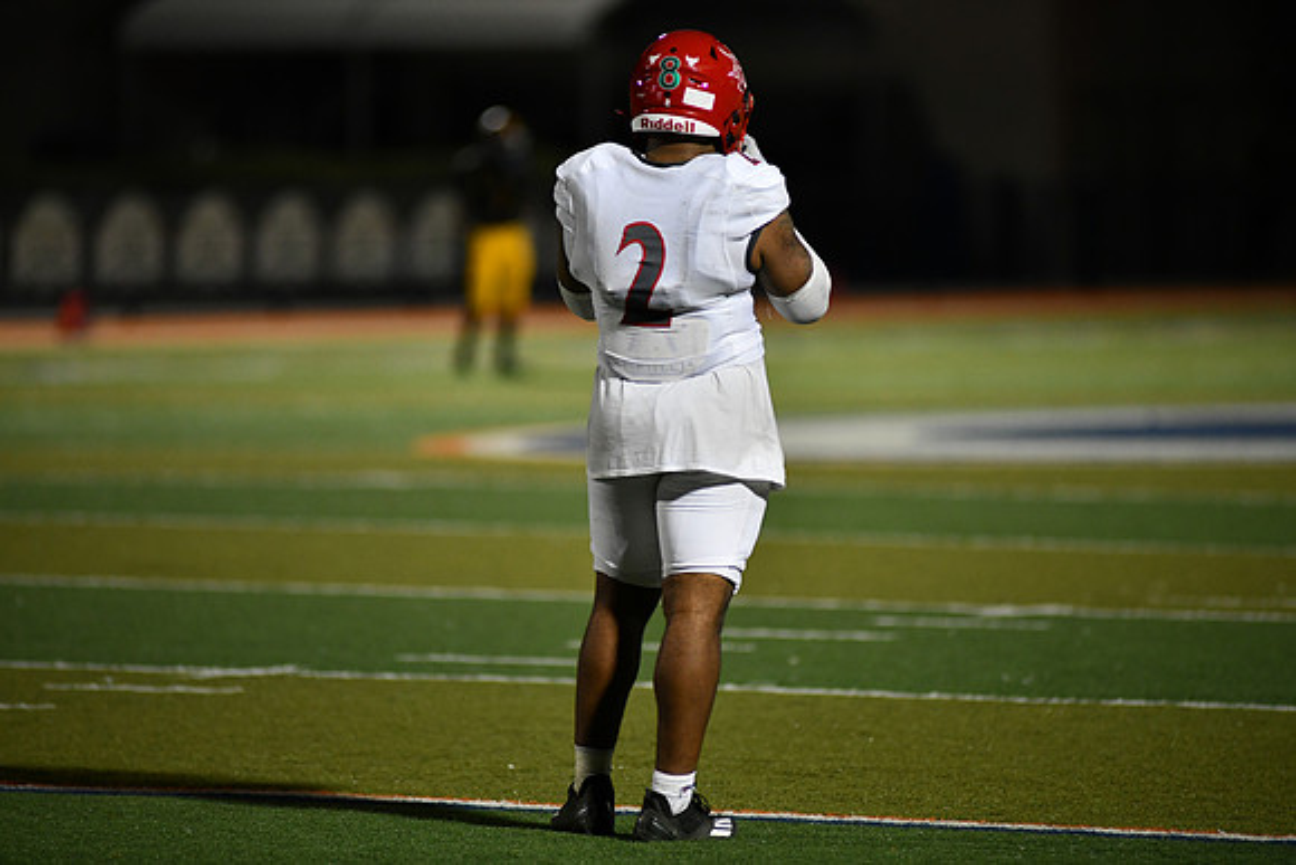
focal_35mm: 300
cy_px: 432
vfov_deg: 4.6
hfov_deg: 6.9
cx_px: 648
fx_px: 10802
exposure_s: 1/1000
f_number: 2.8
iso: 1800
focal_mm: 300
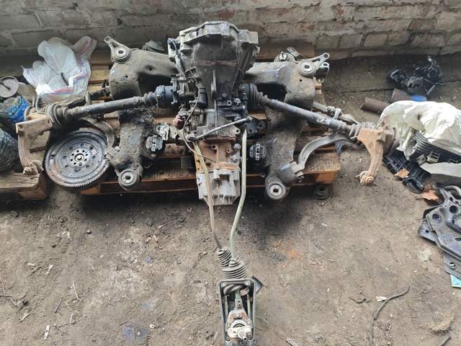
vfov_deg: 53.1
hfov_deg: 67.3
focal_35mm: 26
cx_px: 230
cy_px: 173
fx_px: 346
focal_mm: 4.94
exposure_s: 1/50
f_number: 1.59
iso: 50
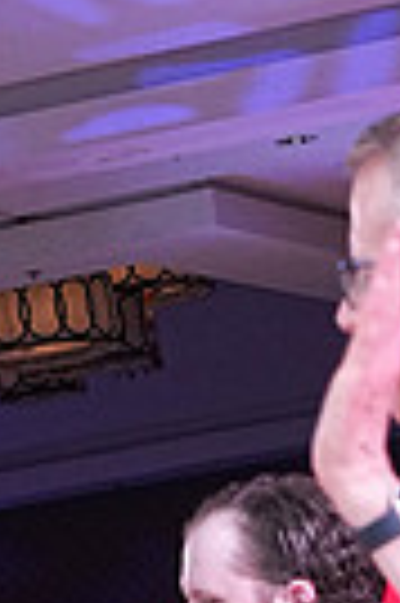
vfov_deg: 7.0
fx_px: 4779
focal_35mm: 286
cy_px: 1148
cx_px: 510
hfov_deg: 4.8
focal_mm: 44
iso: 2500
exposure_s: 1/320
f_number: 5.6
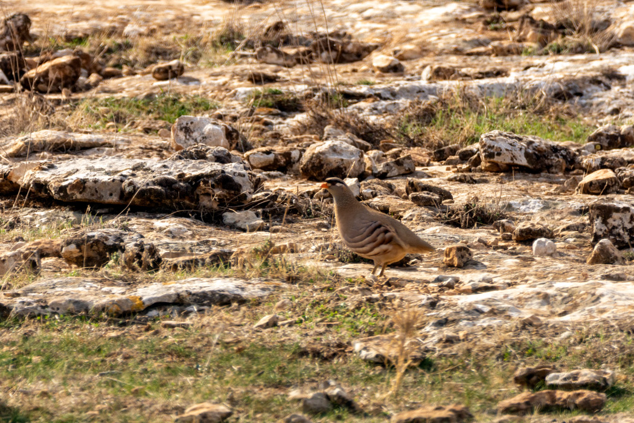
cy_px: 212
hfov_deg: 2.3
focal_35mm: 900
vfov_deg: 1.5
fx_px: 15849
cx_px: 317
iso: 250
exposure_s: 1/1000
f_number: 6.3
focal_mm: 600
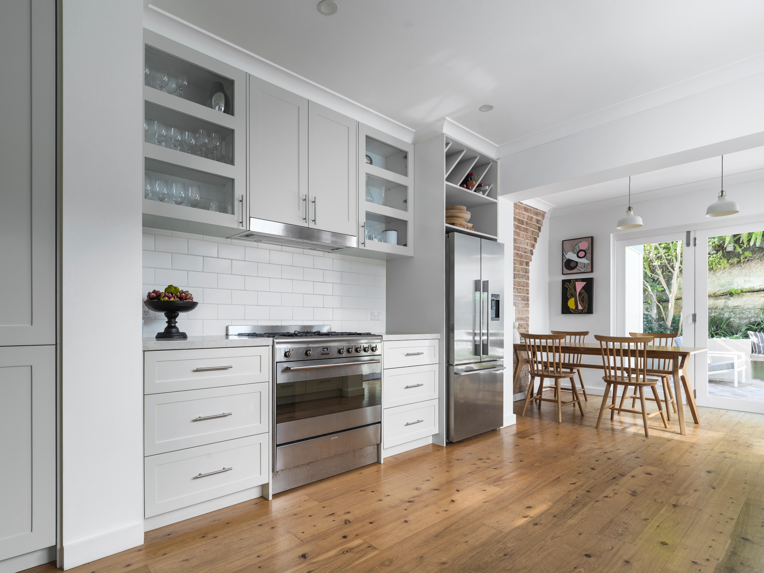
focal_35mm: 16
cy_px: 286
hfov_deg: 94.5
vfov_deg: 78.1
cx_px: 382
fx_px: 353
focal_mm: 21
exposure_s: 1/4
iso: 100
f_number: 8
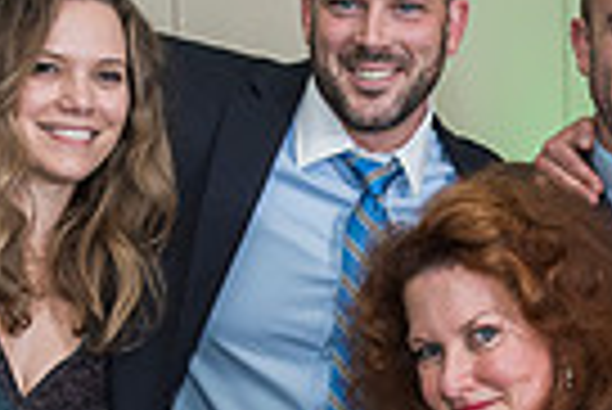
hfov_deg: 13.7
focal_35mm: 149
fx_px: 2536
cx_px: 414
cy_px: 525
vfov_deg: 9.1
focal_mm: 35
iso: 800
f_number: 4.5
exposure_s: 1/100
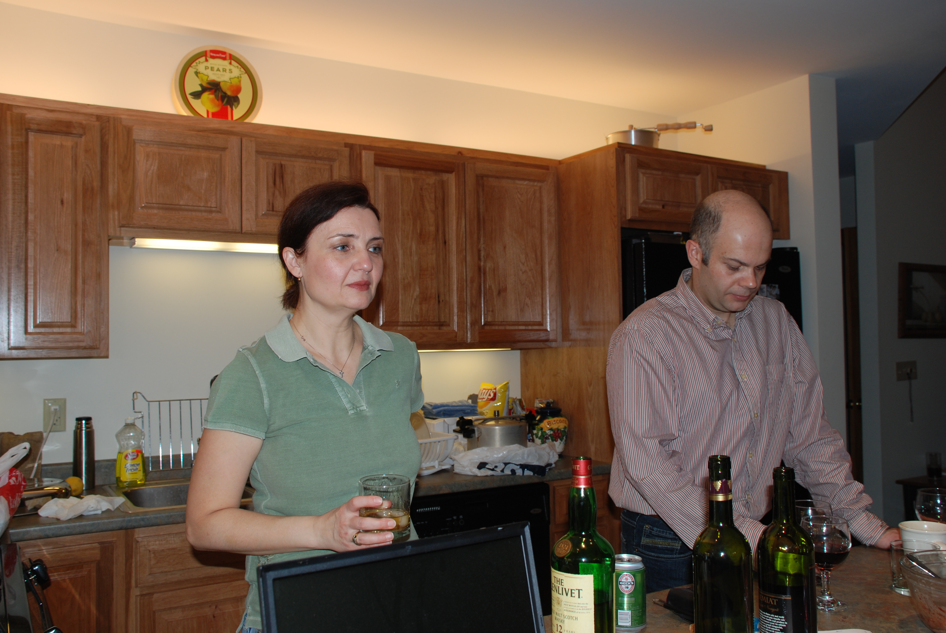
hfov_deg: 57.2
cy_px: 316
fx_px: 868
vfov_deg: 40.1
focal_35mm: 33
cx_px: 473
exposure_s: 1/60
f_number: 5.6
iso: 200
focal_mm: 22
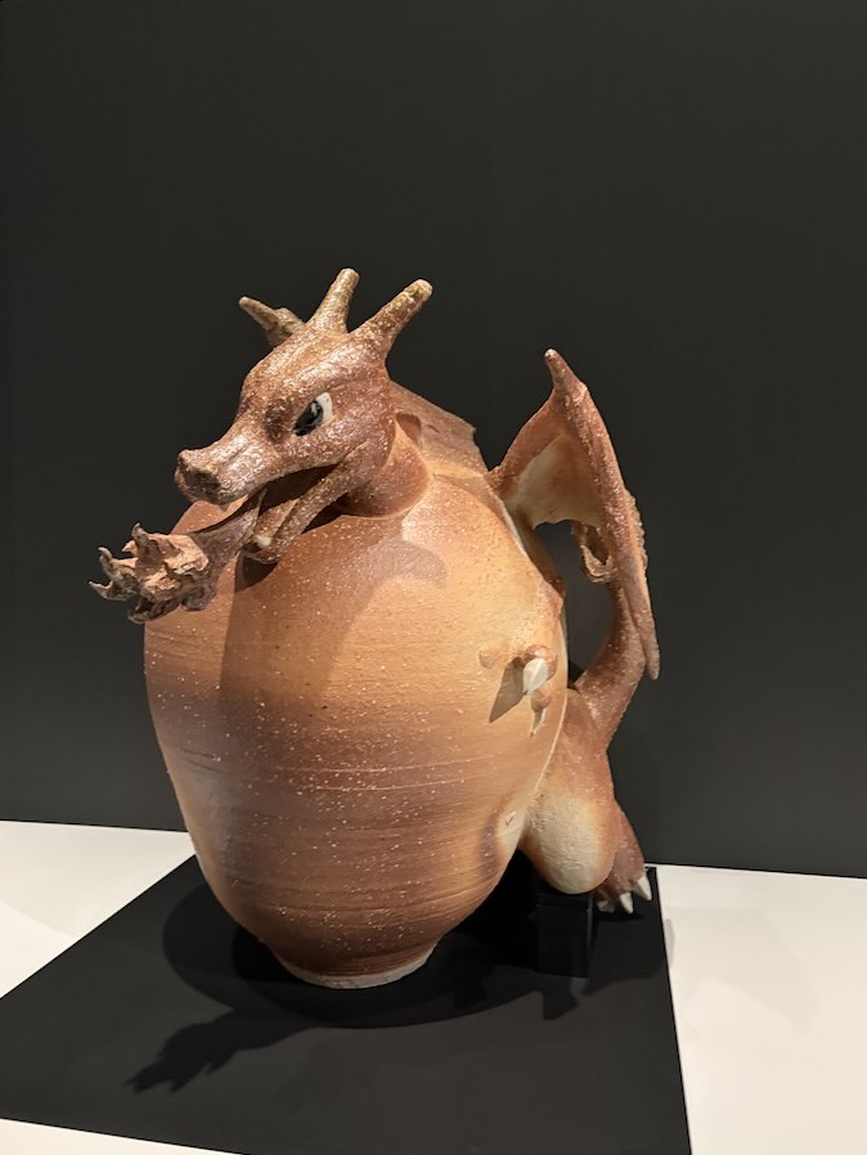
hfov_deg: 51.4
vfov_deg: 65.3
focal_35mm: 27
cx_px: 441
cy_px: 581
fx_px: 901
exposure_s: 1/25
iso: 500
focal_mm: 5.96
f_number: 1.6
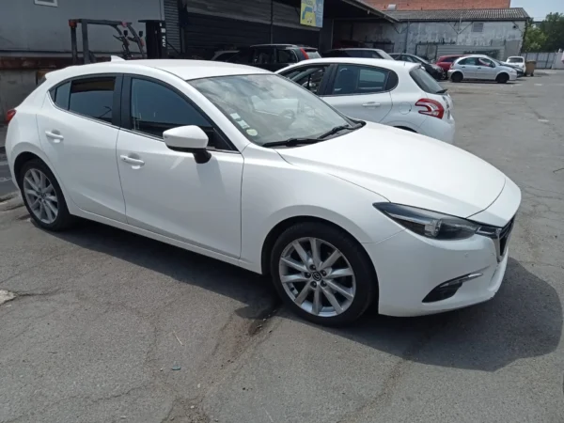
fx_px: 456
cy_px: 212
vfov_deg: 49.7
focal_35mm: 28
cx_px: 282
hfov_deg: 63.4
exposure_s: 1/1534
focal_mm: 3.46
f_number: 2.2
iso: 103
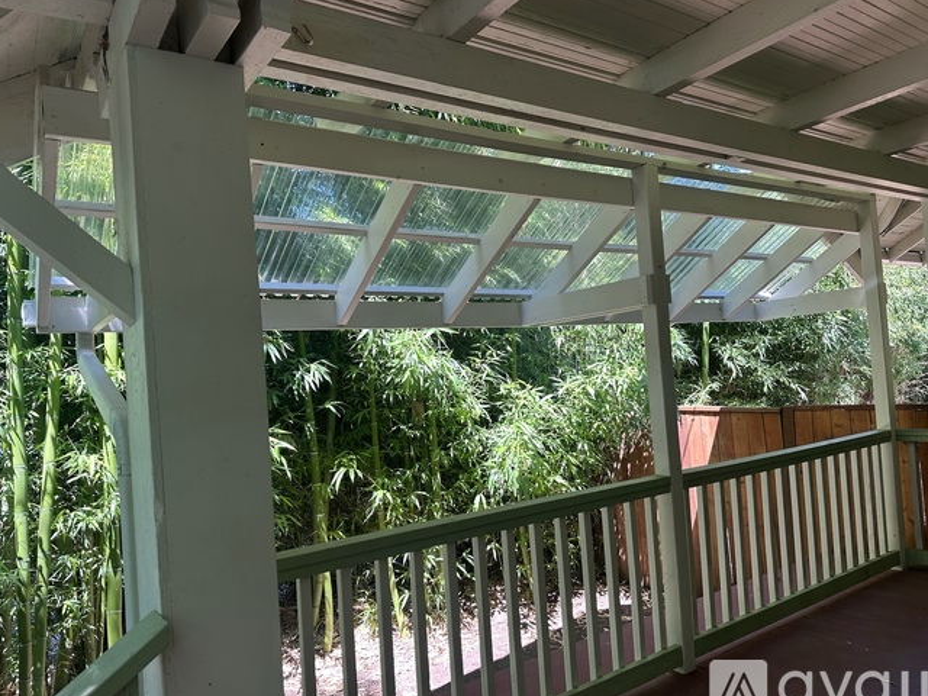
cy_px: 355
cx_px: 460
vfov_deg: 54.9
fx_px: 670
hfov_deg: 69.4
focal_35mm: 25
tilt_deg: +2.6
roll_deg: +3.5
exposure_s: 1/228
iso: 64
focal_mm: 6.86
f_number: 1.78
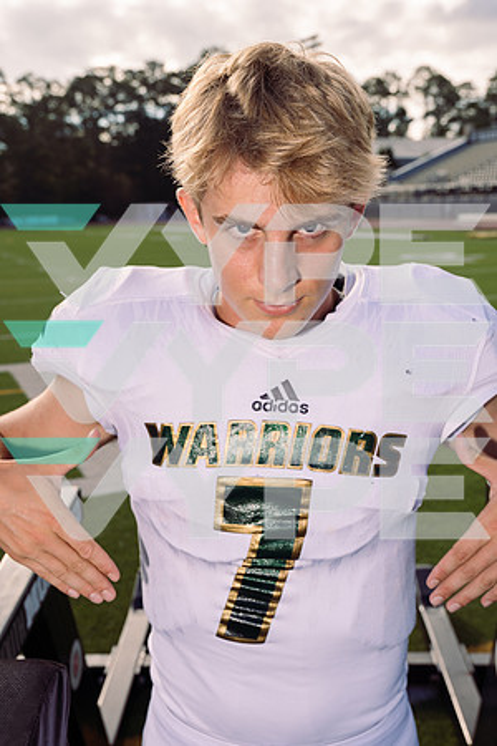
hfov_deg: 31.9
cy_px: 373
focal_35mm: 42
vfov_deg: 46.4
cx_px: 248
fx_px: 870
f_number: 7.1
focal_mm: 42
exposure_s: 1/250
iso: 100
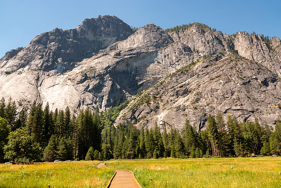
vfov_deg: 53.2
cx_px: 140
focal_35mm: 24
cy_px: 94
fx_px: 187
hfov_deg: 73.7
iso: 100
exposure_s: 1/125
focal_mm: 8.93
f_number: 10
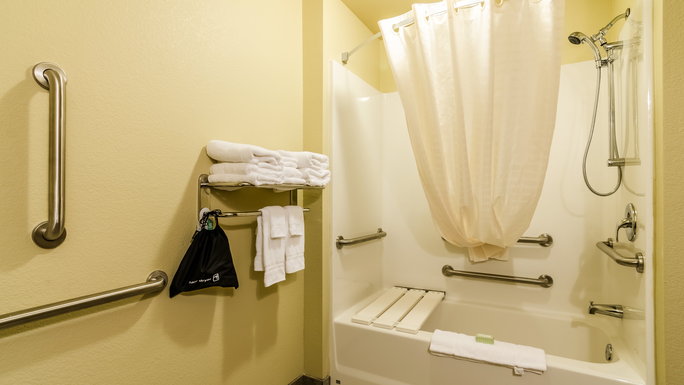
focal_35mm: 18
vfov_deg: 62.3
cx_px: 341
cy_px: 183
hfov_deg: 94.2
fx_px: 318
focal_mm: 11
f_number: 8
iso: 320
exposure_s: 1/40
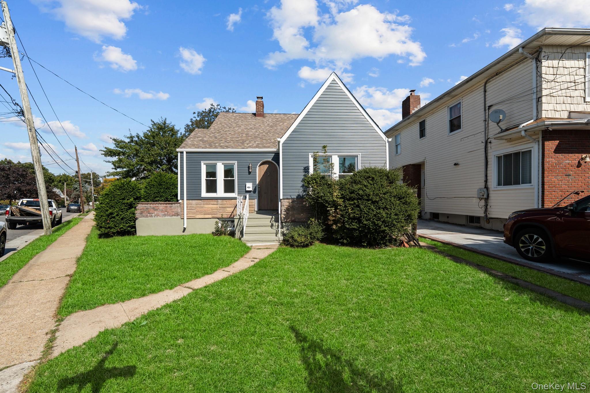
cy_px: 196
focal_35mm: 14
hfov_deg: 104.3
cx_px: 295
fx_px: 229
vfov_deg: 81.2
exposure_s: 1/500
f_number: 10
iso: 500
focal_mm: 14
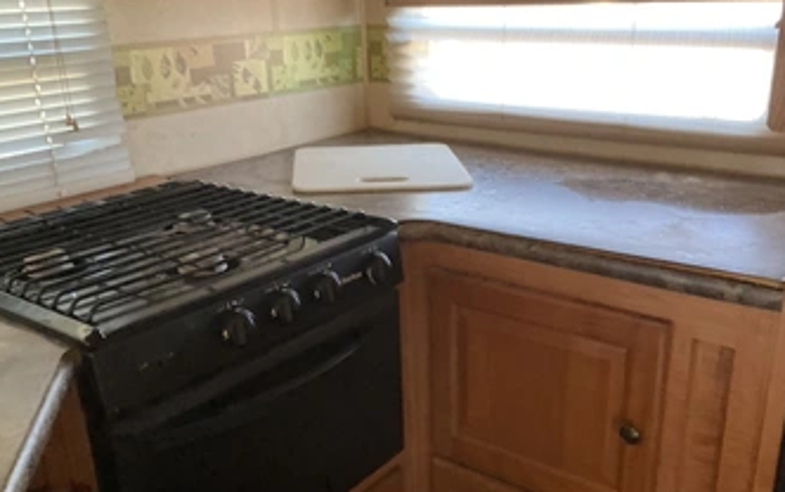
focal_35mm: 37
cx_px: 440
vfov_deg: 34.5
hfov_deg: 52.6
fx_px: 792
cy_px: 272
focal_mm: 3
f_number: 1.8
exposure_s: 1/60
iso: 160
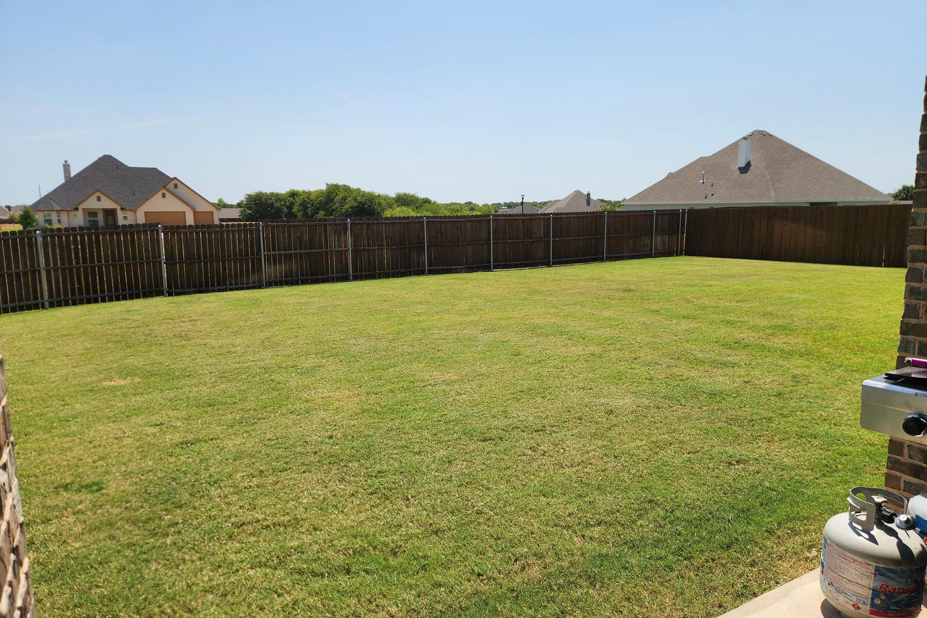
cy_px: 304
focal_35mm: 24
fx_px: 618
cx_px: 463
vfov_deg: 53.1
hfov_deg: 73.7
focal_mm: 5.4
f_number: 1.8
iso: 20
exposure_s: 1/2953
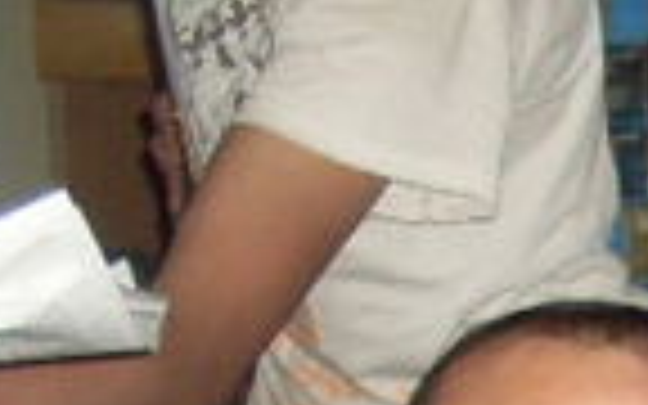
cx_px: 1620
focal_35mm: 224
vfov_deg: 5.6
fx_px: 3956
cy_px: 1094
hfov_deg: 8.5
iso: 120
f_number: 2.8
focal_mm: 6.3
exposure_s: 1/45
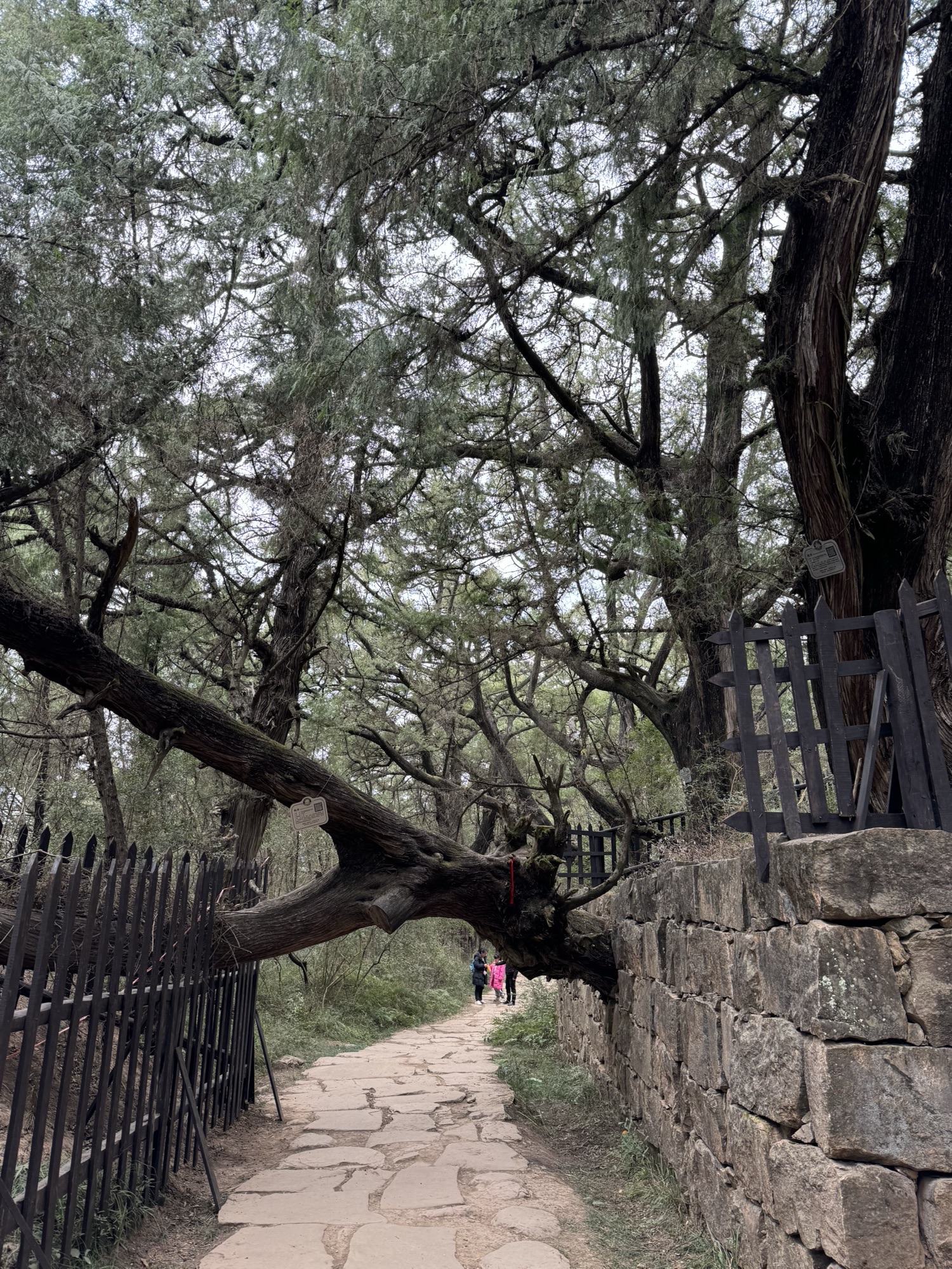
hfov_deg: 56.8
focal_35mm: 24
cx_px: 476
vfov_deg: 71.6
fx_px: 880
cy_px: 634
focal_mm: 6.86
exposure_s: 1/143
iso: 100
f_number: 1.78
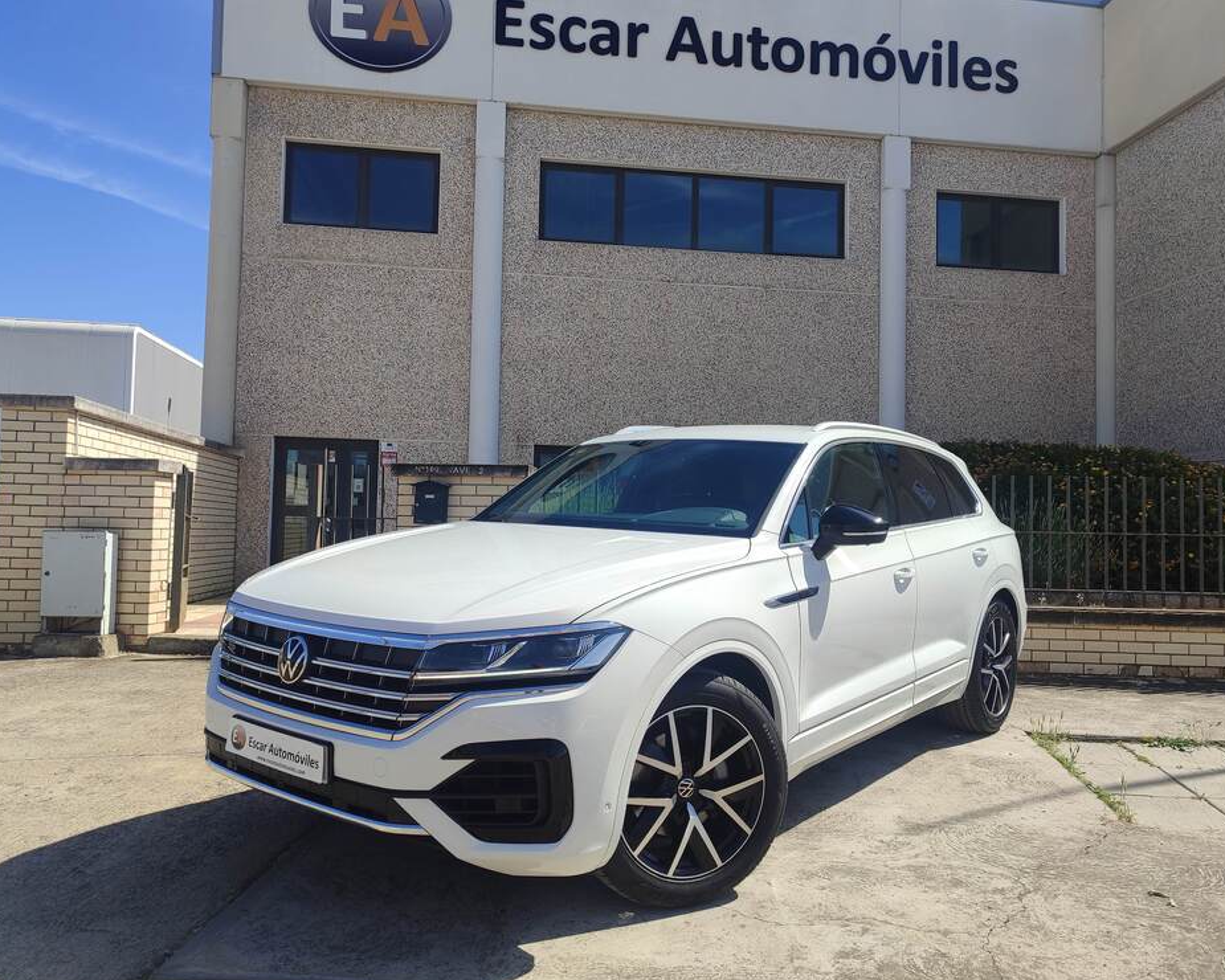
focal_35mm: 27
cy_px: 486
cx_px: 650
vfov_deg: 53.2
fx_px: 979
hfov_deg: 64.0
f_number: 1.89
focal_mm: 5.95
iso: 50
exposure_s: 1/853
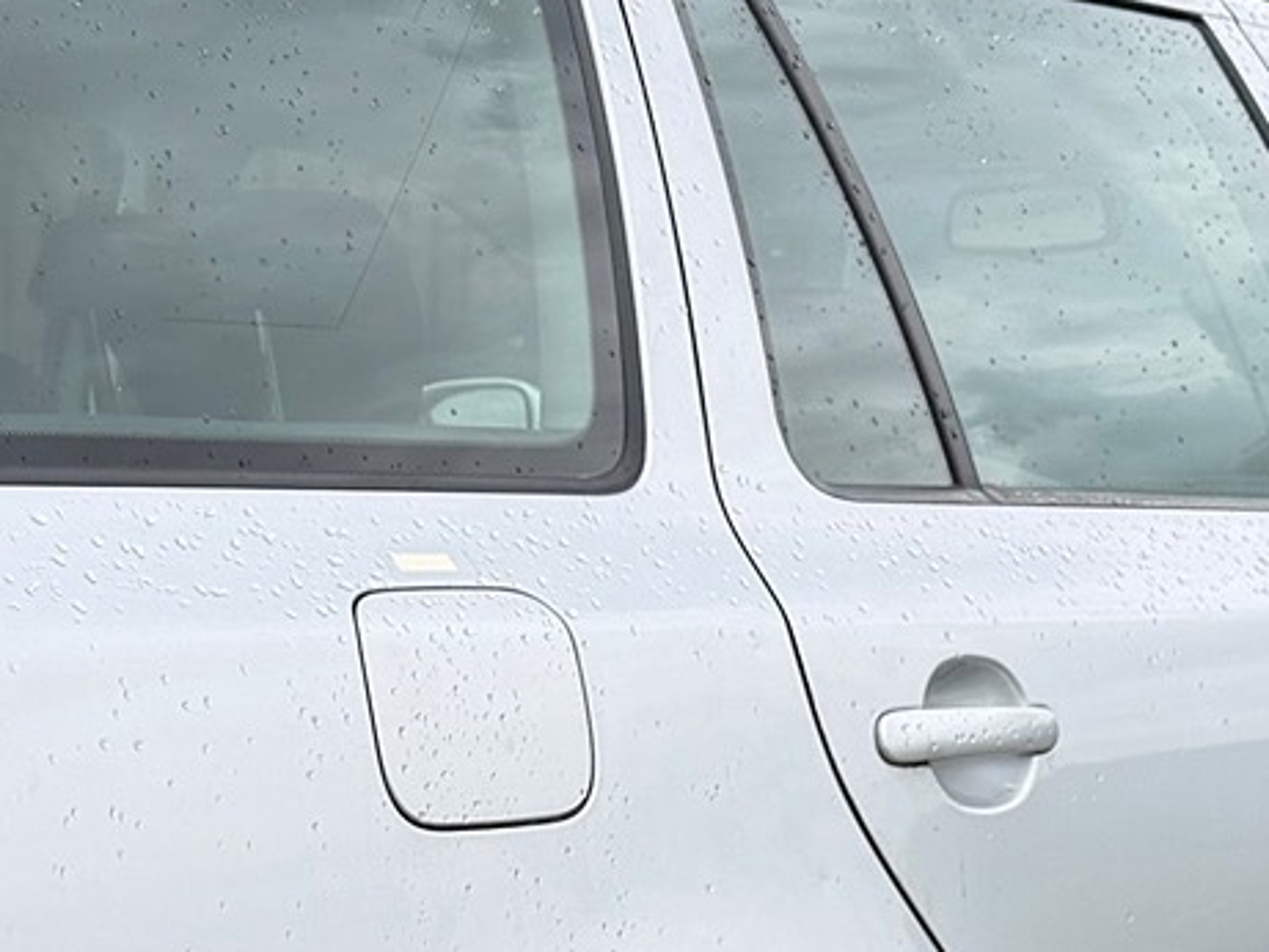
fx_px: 3850
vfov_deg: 13.9
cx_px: 479
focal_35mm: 105
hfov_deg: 18.7
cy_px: 908
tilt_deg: -10.2
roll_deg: -1.1
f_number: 1.78
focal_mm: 6.76
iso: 80
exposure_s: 1/1361
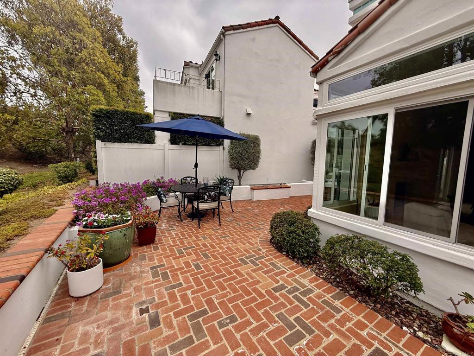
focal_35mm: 14
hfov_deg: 102.1
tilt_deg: -3.4
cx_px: 237
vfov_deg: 85.7
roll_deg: -0.3
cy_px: 178
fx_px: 192
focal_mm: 2.22
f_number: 2.2
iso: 50
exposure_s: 1/789
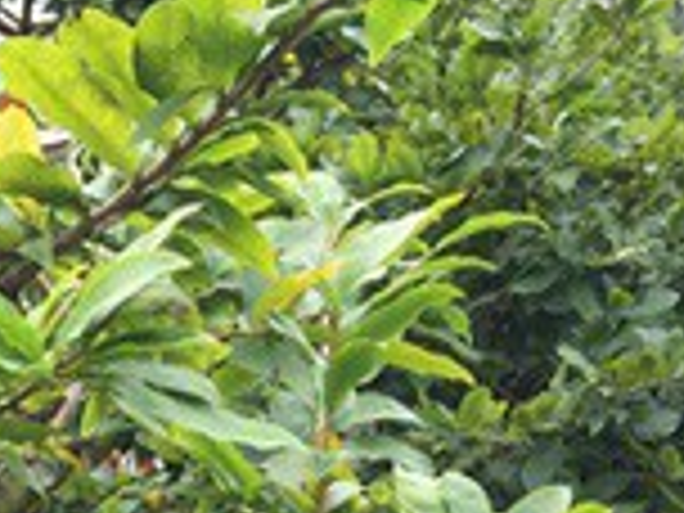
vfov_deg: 11.0
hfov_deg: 14.5
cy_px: 1035
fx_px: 2411
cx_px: -495
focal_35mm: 122
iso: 32
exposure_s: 1/648
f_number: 2.2
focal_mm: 4.15
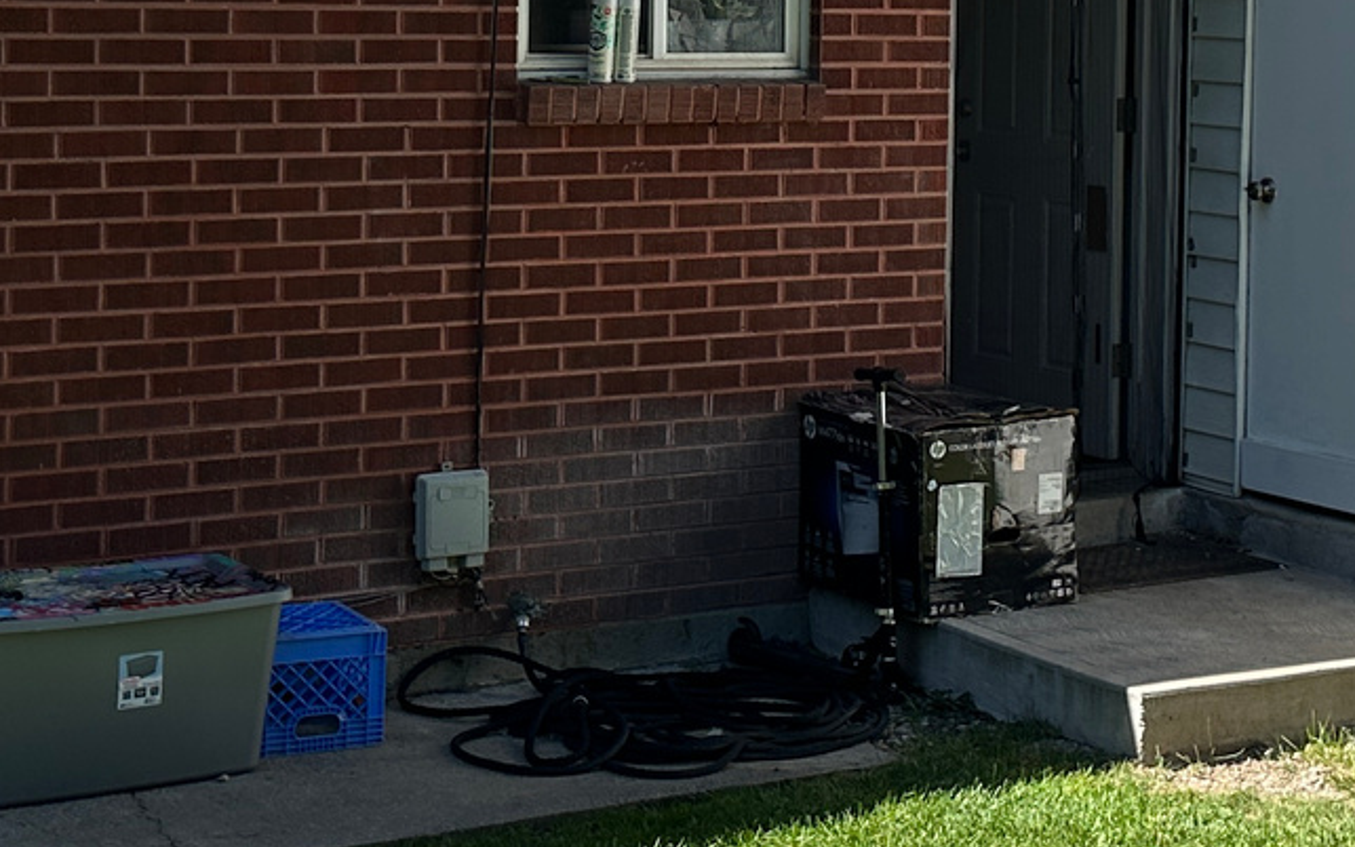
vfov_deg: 15.9
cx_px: 742
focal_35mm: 81
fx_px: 2991
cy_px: 76
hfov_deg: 25.5
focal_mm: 6.86
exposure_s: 1/2882
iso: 80
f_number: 1.78
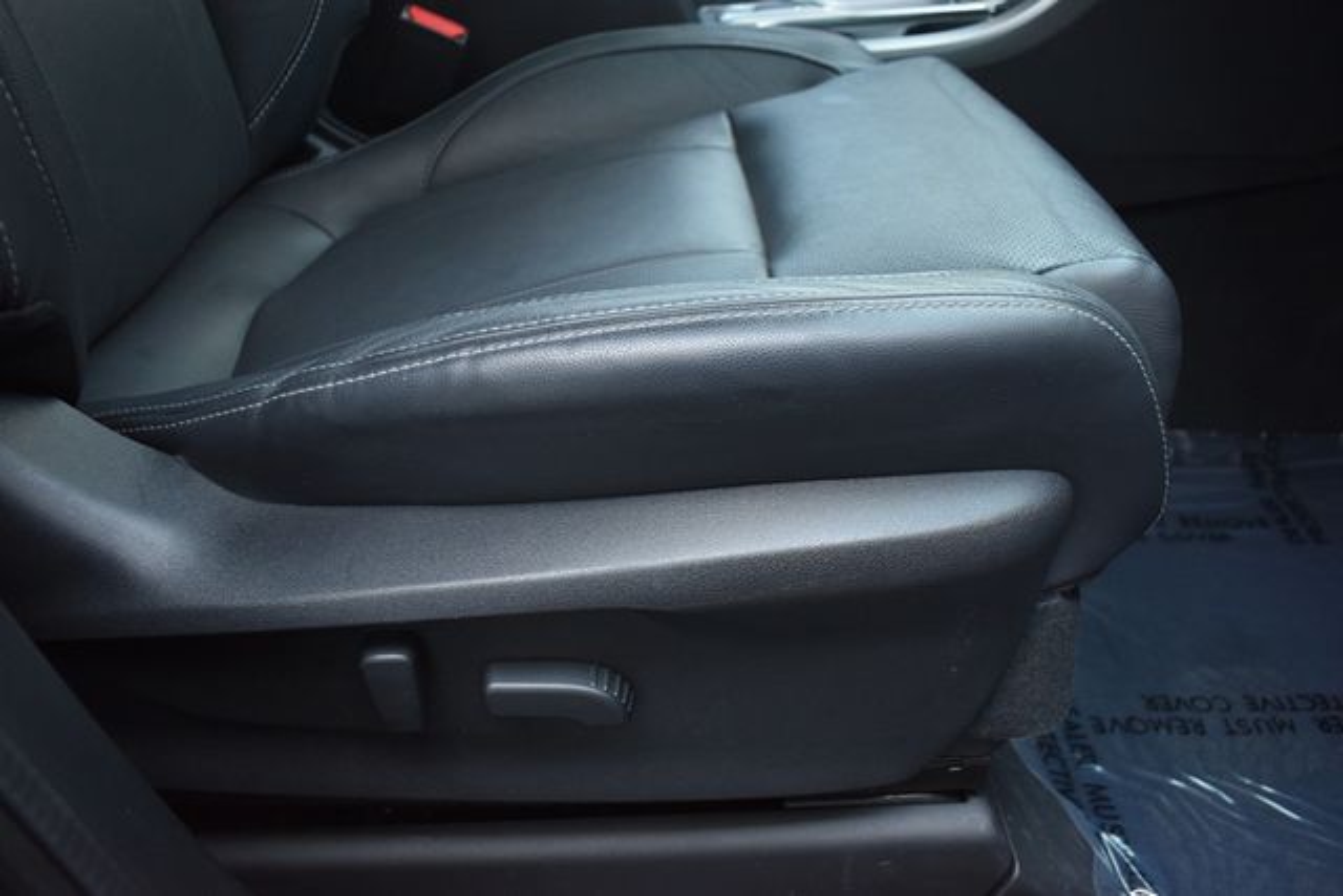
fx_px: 1119
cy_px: 448
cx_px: 672
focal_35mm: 30
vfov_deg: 43.6
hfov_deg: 61.9
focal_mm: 20
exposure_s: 1/125
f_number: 3.5
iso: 900
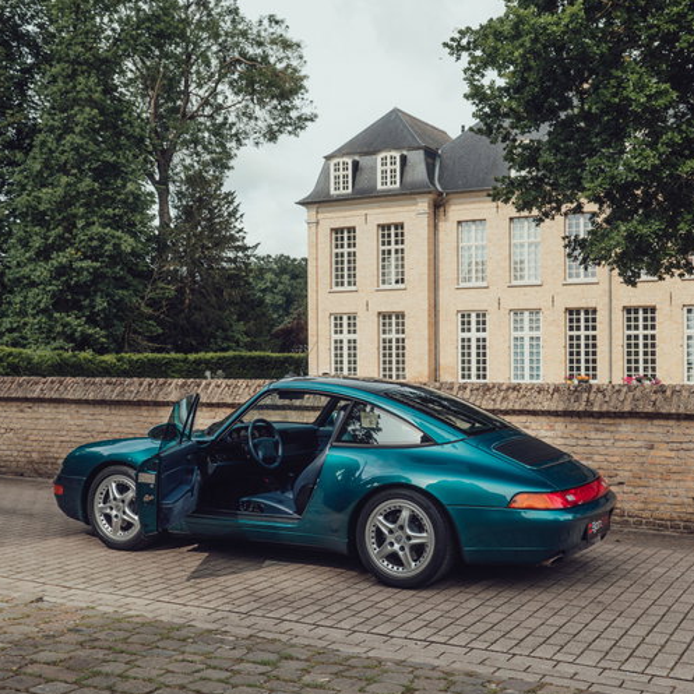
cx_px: 402
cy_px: 354
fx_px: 953
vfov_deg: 40.0
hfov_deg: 39.9
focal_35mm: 42
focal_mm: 32
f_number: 4.5
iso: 125
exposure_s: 1/250
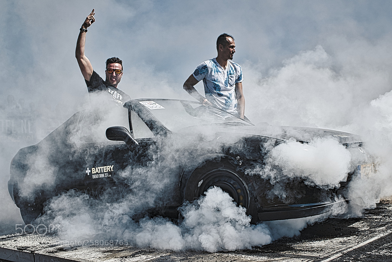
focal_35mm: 35
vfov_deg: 37.9
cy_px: 131
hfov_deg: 54.4
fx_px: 381
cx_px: 196
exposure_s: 1/1250
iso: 100
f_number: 2.8
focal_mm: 35
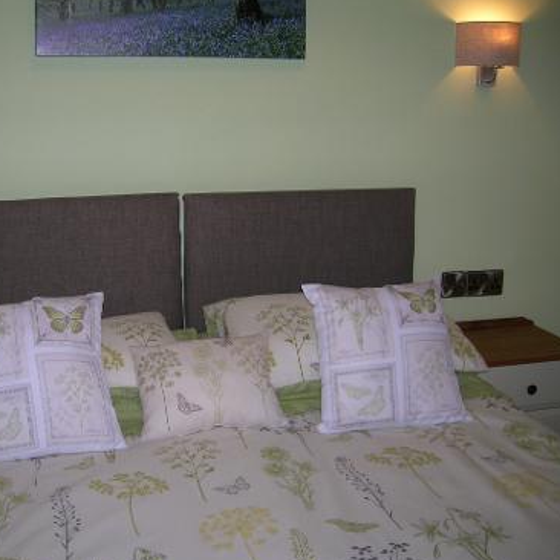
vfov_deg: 40.9
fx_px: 750
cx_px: 190
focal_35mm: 41
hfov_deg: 40.5
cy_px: 281
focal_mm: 5.7
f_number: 2.9
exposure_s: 1/60.1
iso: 50
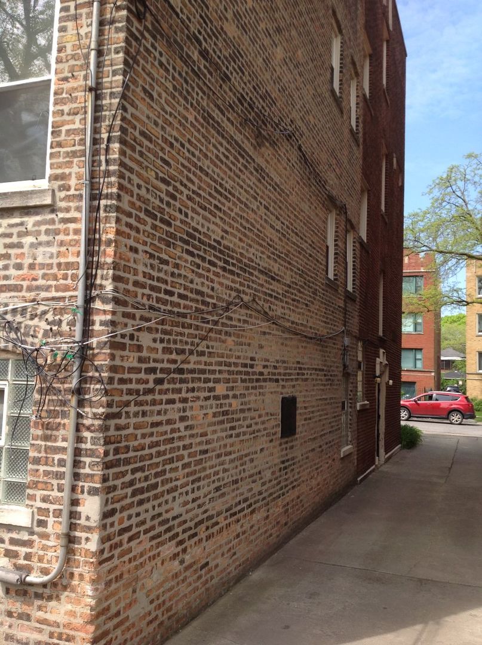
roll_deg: -0.8
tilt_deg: +5.2
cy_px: 322
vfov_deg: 52.7
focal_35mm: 35
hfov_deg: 40.6
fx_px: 651
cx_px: 241
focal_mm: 4.28
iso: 50
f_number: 2.4
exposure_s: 1/775
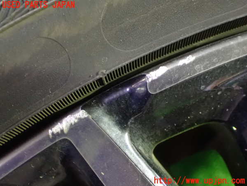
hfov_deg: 40.4
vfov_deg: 30.9
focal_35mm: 47
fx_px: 335
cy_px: 93
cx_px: 124
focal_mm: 8.4
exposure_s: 1/15
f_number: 3.1
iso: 1600
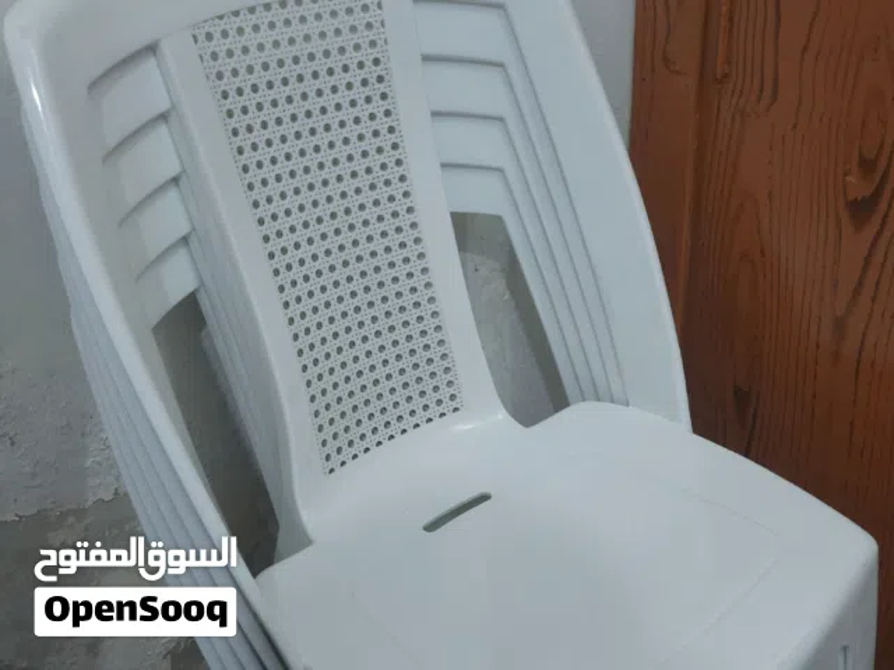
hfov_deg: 71.6
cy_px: 335
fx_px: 620
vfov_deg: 56.8
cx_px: 447
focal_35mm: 24
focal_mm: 5.23
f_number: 1.8
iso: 250
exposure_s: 1/50
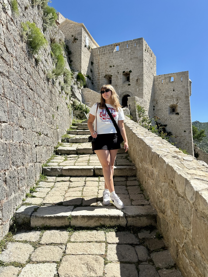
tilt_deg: +3.9
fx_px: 192
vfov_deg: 71.6
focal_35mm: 24
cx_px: 104
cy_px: 138
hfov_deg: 56.8
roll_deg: -1.2
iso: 80
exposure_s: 1/8197
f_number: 1.78
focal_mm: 6.86
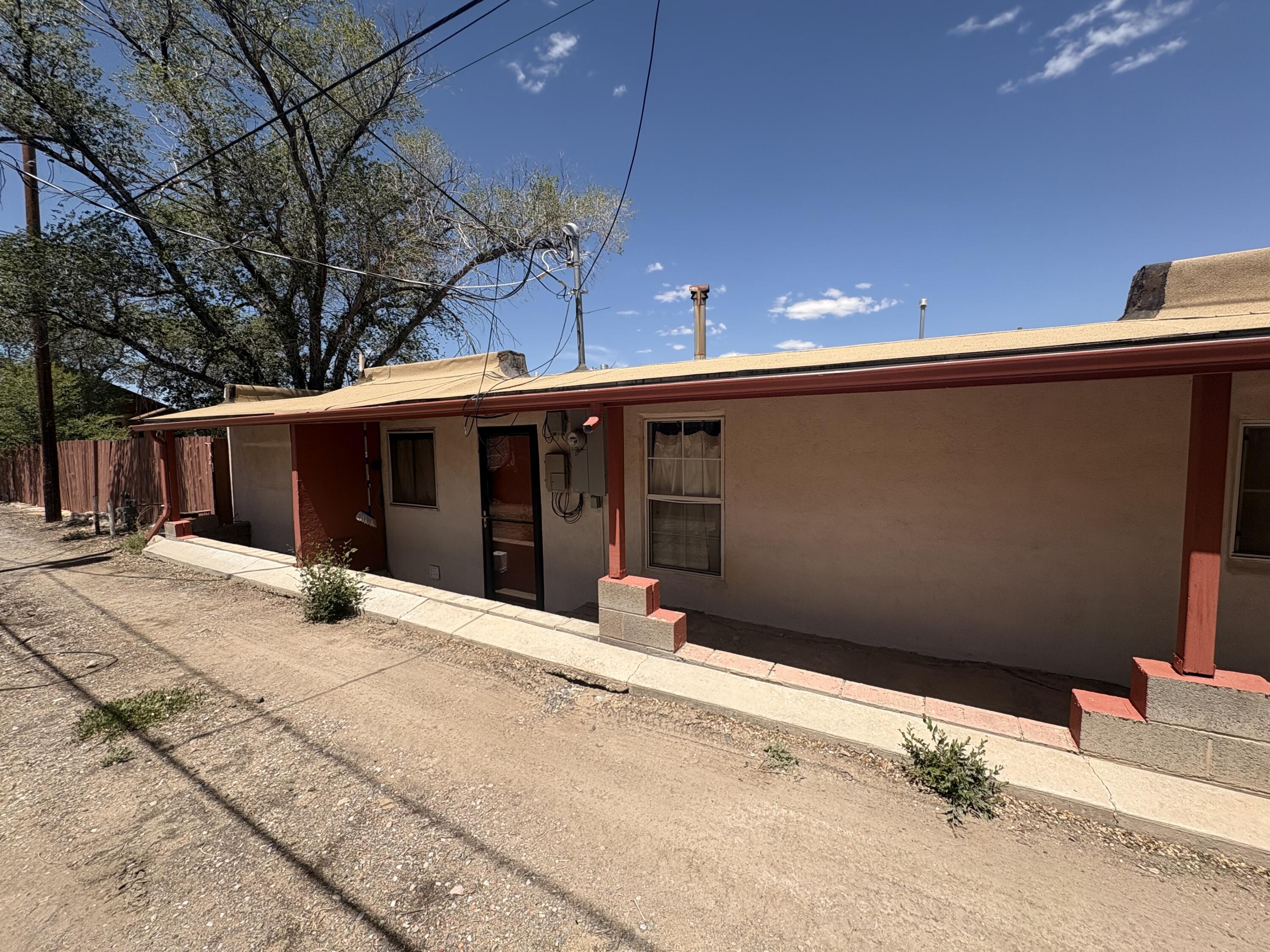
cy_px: 476
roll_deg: +1.0
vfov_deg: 85.7
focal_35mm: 14
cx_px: 635
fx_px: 514
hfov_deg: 102.1
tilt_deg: -3.6
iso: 50
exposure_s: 1/1672
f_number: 2.2
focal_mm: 2.22
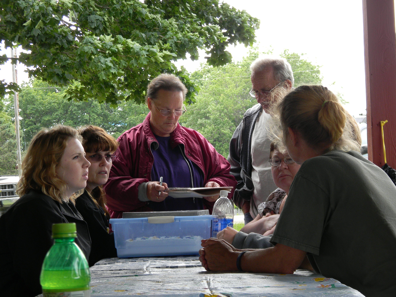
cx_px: 198
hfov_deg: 23.6
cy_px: 148
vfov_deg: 17.8
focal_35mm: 83
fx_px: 950
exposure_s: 1/67
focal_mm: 15.1
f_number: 4.5
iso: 80
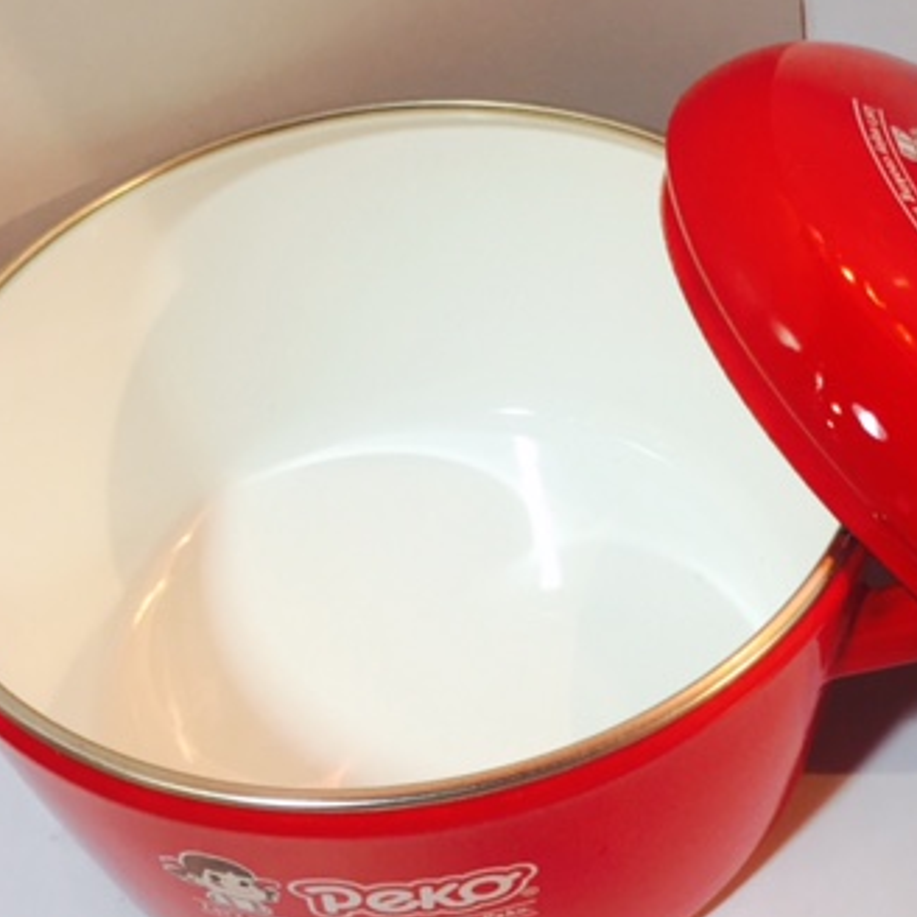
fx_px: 1499
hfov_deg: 33.9
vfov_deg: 34.0
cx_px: 551
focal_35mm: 50
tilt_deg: -45.4
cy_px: 512
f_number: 2.2
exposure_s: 1/33
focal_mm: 4.15
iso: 80
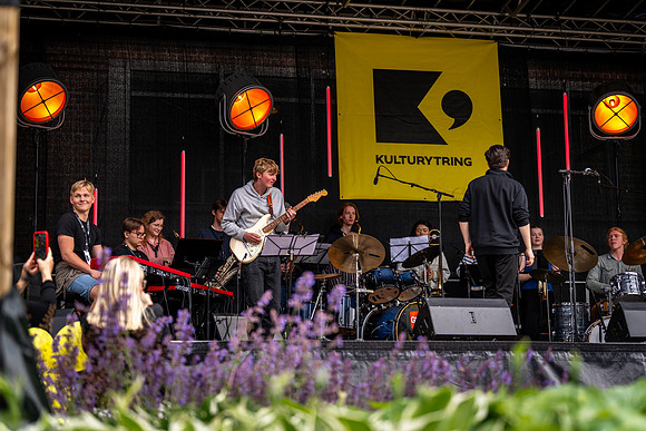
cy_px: 216
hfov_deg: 28.8
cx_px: 323
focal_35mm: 70
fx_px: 1256
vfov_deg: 19.5
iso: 100
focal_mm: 70
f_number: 2.8
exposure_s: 1/500
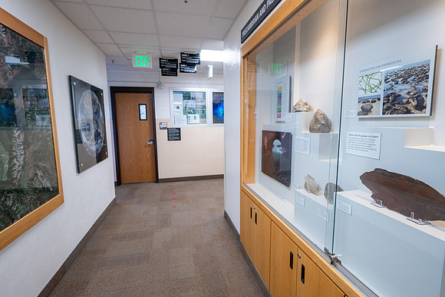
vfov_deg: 70.5
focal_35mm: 17
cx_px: 222
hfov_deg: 93.3
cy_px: 148
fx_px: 210
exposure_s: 1/160
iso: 800
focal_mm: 17
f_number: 4
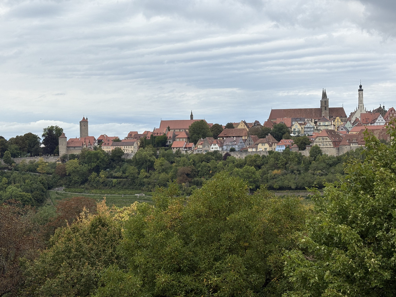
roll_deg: +1.2
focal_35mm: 52
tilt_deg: +0.5
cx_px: 198
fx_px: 595
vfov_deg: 28.0
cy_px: 148
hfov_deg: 36.8
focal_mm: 5.96
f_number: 1.6
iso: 32
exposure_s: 1/2141
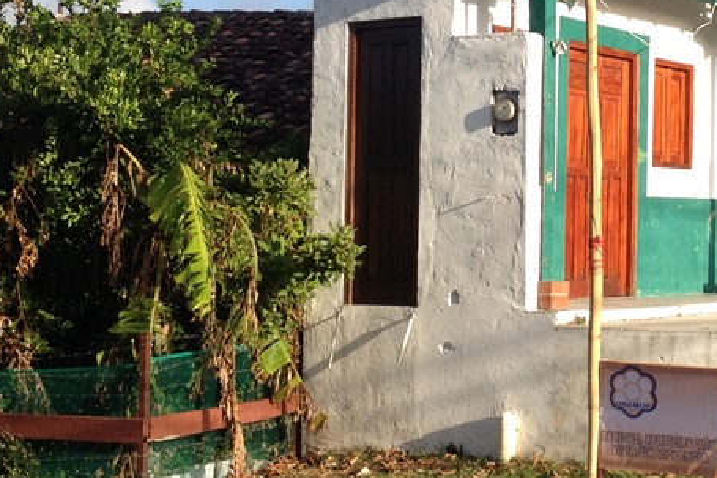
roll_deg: -0.2
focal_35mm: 96
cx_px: 697
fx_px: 1911
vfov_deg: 14.2
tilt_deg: +0.3
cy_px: 133
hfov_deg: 20.6
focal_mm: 4.28
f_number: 2.4
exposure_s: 1/1062
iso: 50
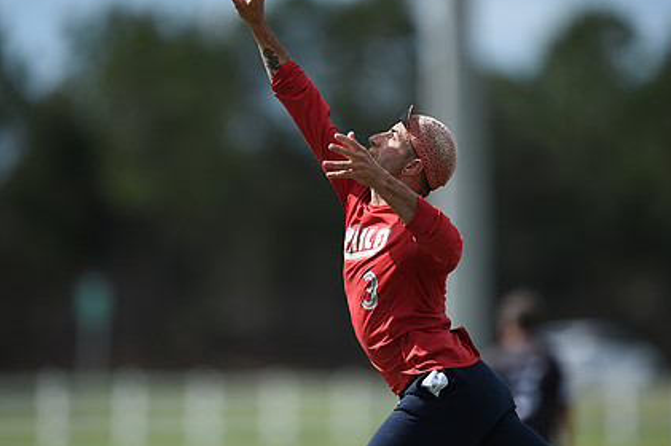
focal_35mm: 551
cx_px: 333
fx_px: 10262
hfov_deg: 3.7
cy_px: 258
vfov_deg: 2.5
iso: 200
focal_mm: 400
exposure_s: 1/5000
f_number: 2.8
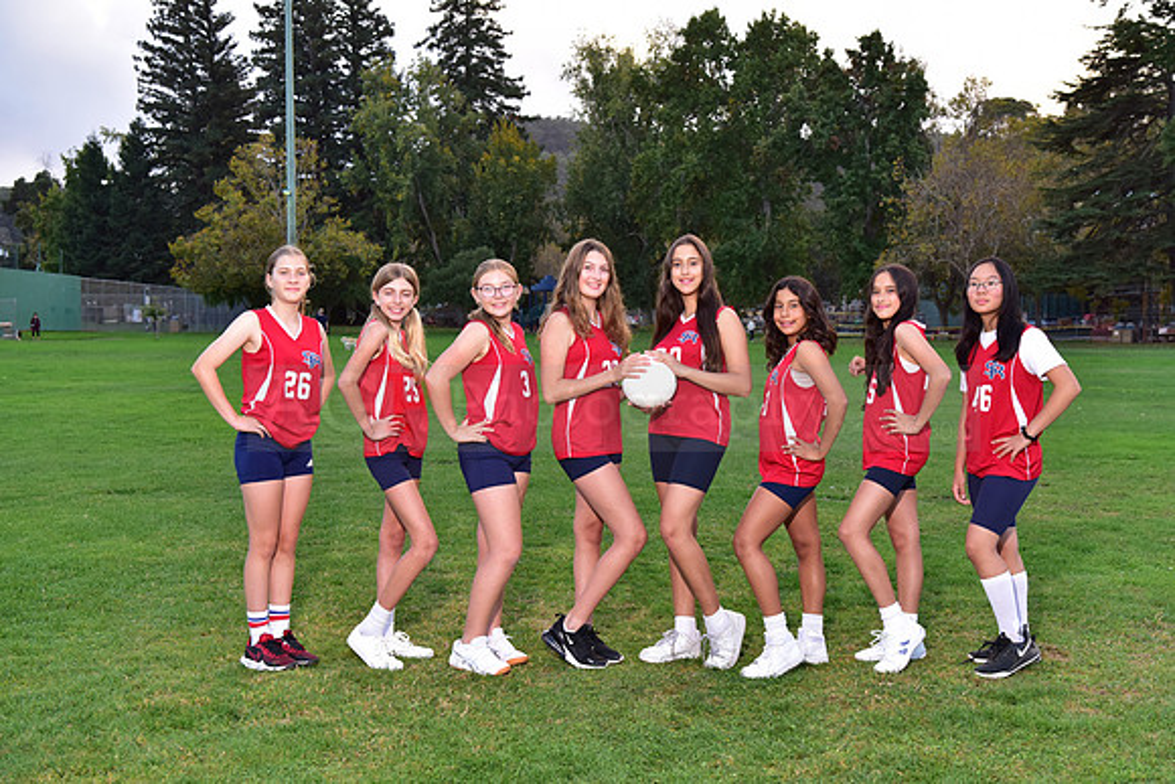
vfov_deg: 28.1
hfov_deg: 41.1
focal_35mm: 48
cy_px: 392
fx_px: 1567
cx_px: 588
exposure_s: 1/200
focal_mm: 48
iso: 800
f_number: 5.6
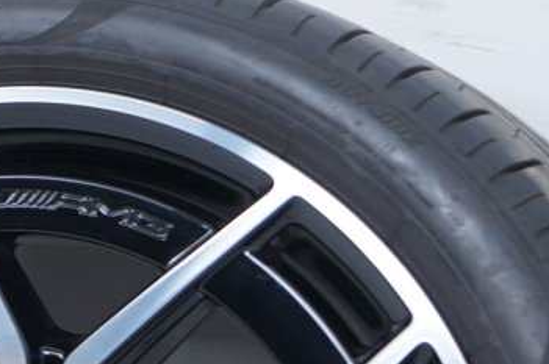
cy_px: 265
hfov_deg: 9.9
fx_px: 2833
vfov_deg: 7.4
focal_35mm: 186
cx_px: -724
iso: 250
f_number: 7.1
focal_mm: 34
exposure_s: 1/125
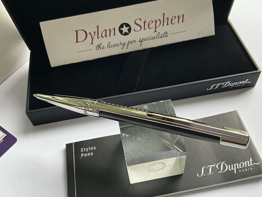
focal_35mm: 37
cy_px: 103
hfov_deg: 50.1
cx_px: 127
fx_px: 280
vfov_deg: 38.7
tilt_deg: -53.5
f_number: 1.8
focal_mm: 3
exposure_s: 1/122
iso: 25
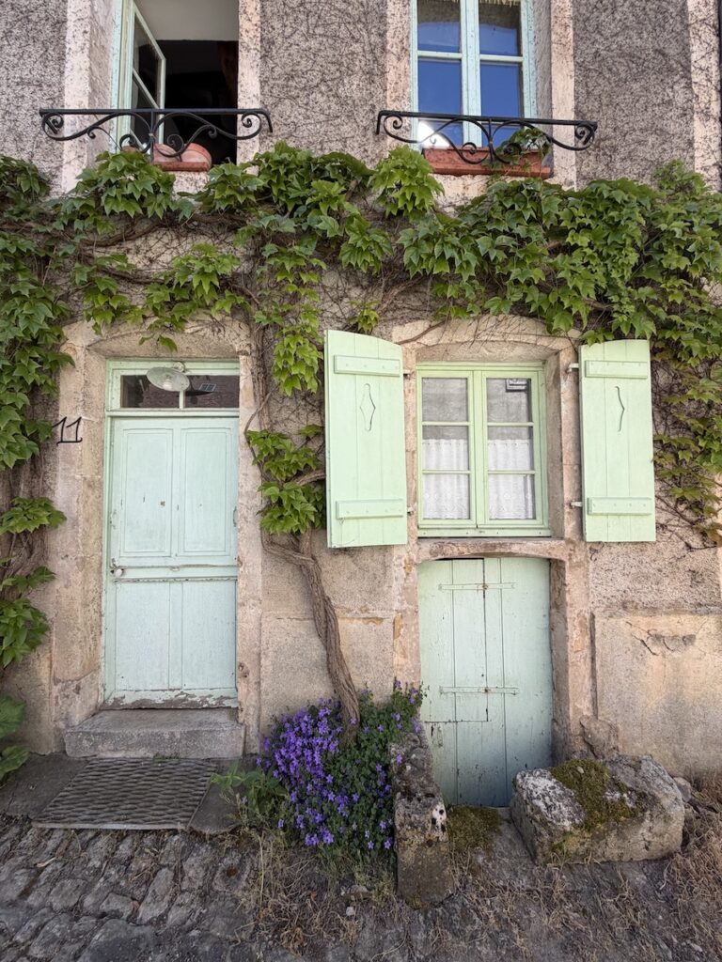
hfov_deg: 85.7
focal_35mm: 14
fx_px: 389
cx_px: 361
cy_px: 481
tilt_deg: +4.2
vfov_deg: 102.1
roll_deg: -0.3
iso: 64
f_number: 2.2
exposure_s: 1/502
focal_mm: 2.22
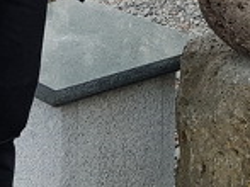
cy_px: -246
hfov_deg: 14.6
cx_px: 141
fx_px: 974
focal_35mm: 135
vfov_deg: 9.8
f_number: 1.7
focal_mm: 4.3
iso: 80
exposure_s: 1/120
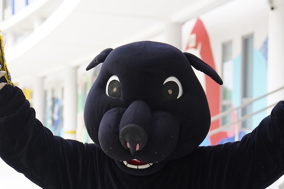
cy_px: 128
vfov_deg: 17.7
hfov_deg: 26.3
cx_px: 162
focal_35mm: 77
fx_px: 607
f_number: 2.8
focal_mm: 43
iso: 800
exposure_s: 1/1600
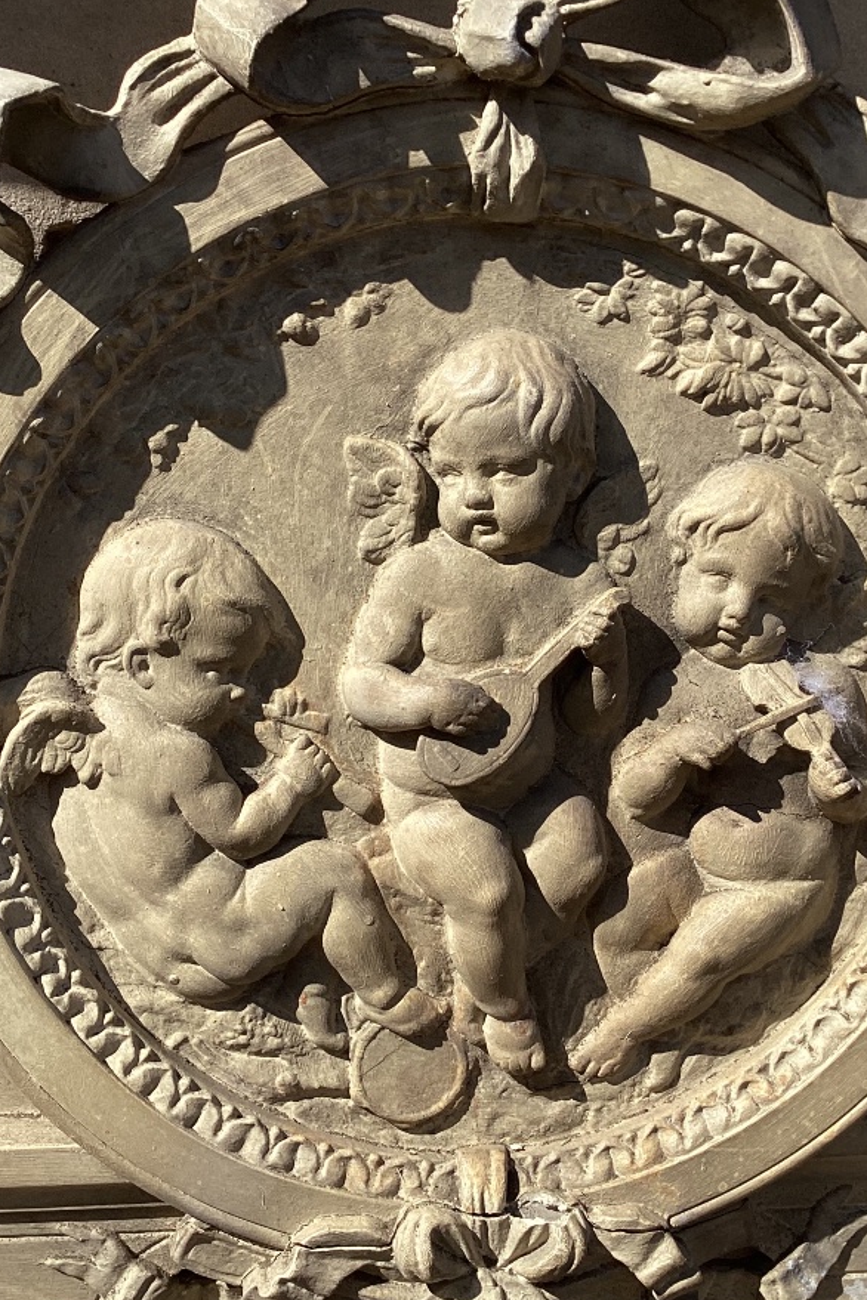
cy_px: 658
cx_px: 456
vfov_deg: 44.5
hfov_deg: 30.5
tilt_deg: -26.5
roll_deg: -2.5
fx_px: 1589
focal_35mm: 44
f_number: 2.4
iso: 25
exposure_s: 1/1199
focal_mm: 3.3
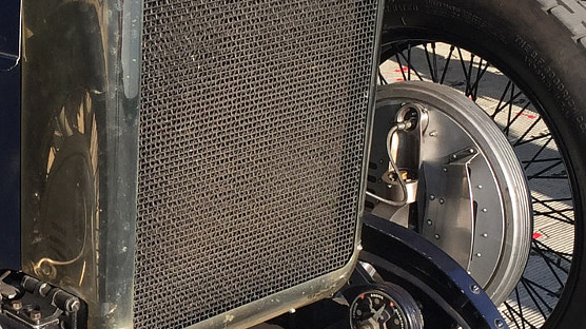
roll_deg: +2.8
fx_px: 1413
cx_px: -2
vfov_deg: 13.3
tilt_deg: -21.2
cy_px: 193
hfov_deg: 22.5
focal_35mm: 91
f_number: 2.2
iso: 32
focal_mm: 4.15
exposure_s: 1/706
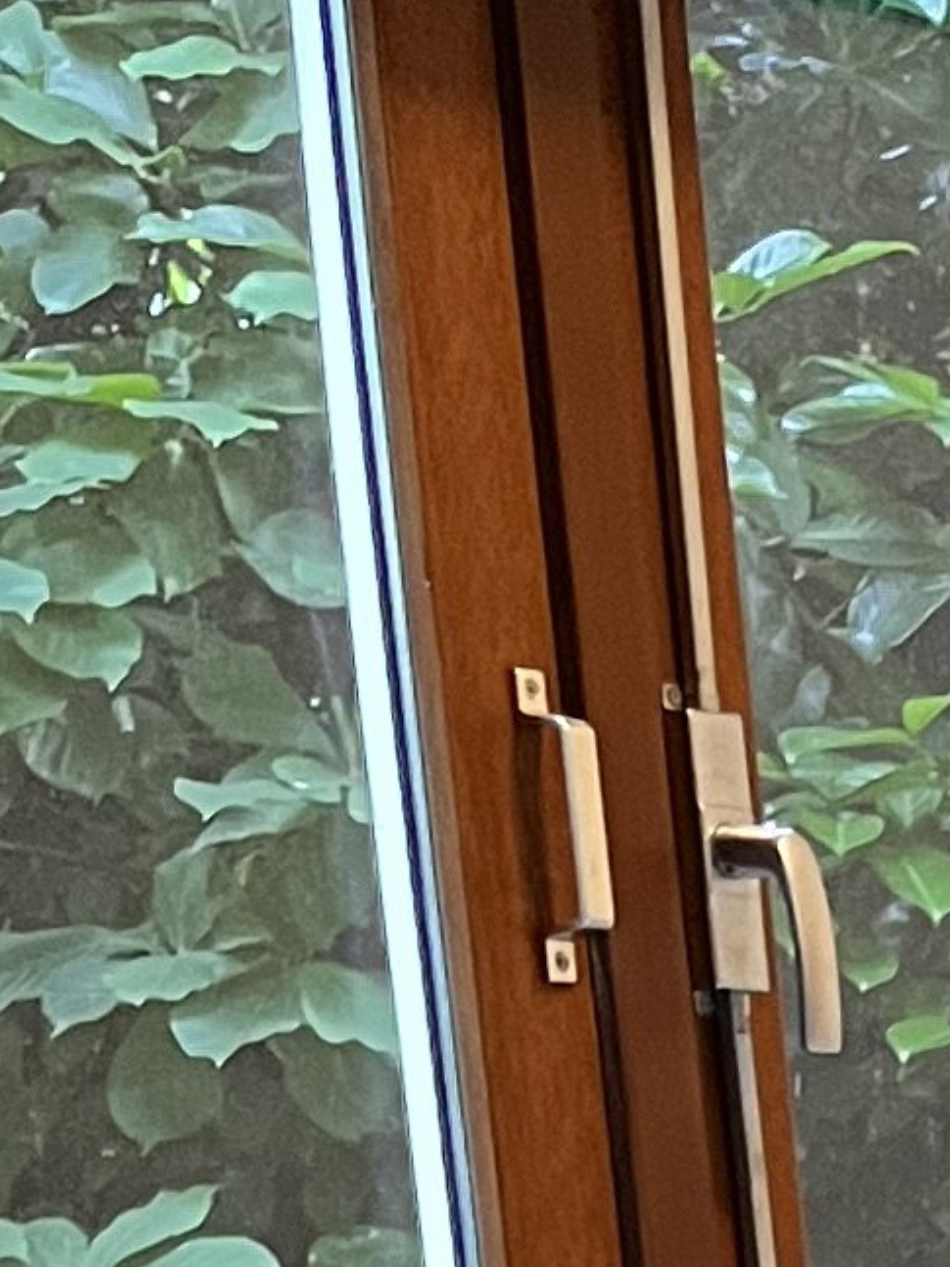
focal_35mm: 162
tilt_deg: -17.2
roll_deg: +0.3
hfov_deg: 8.0
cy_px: 3121
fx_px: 5930
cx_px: 2797
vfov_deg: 10.4
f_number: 1.6
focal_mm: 5.1
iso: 200
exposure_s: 1/50
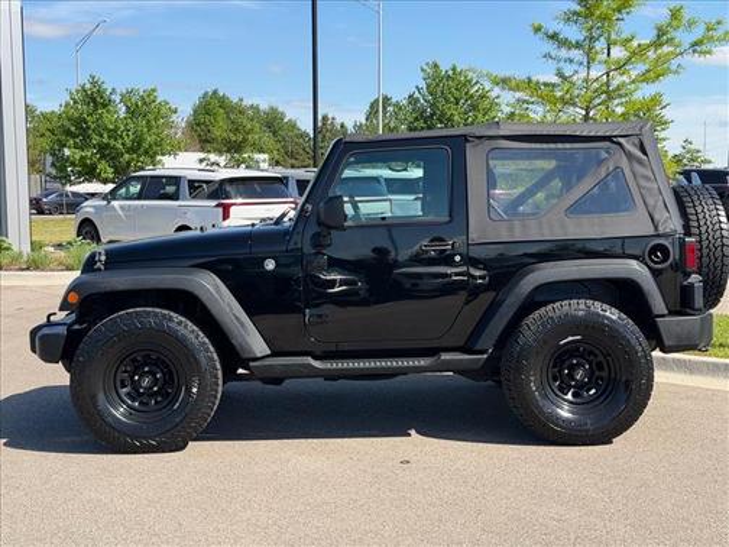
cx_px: 364
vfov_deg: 30.3
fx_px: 1011
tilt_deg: -5.0
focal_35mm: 48
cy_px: 274
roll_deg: +0.0
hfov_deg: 39.7
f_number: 1.78
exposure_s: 1/2494
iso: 64
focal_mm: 6.76
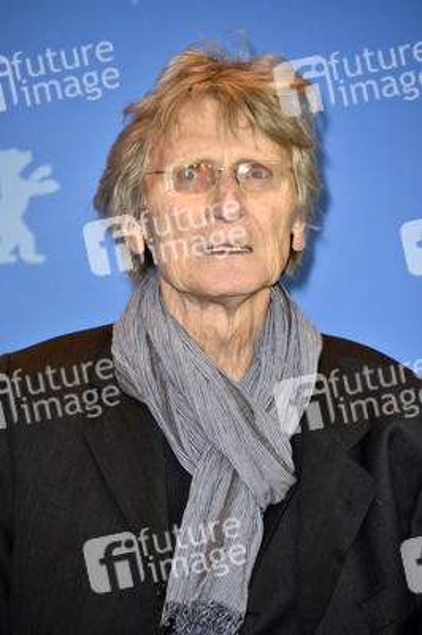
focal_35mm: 300
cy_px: 318
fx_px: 5284
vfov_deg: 6.9
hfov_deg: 4.6
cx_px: 211
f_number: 5.6
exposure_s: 1/125
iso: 500
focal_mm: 300
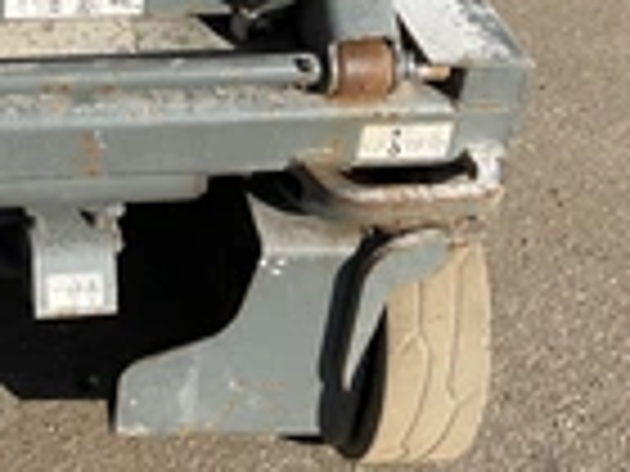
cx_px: 36
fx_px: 1511
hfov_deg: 22.8
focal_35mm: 83
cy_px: 40
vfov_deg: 17.5
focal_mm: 3
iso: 25
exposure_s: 1/1311
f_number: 1.8
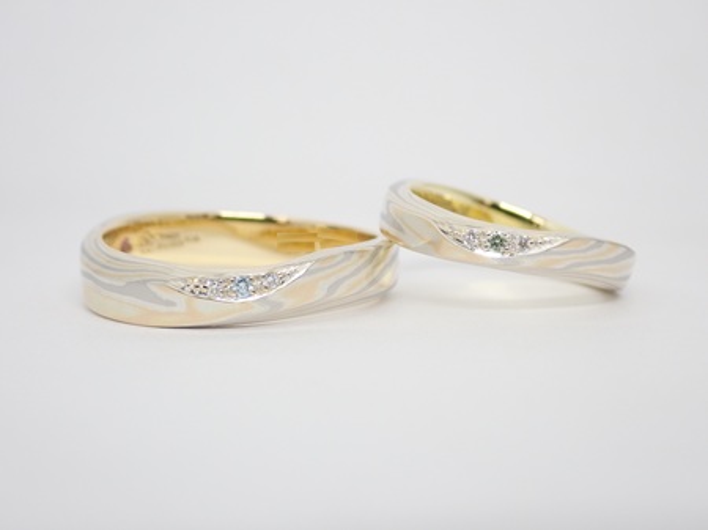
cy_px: 265
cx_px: 354
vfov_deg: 19.1
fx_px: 1574
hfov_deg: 25.3
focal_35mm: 77
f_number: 4.1
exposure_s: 1/100
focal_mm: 13.65
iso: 200
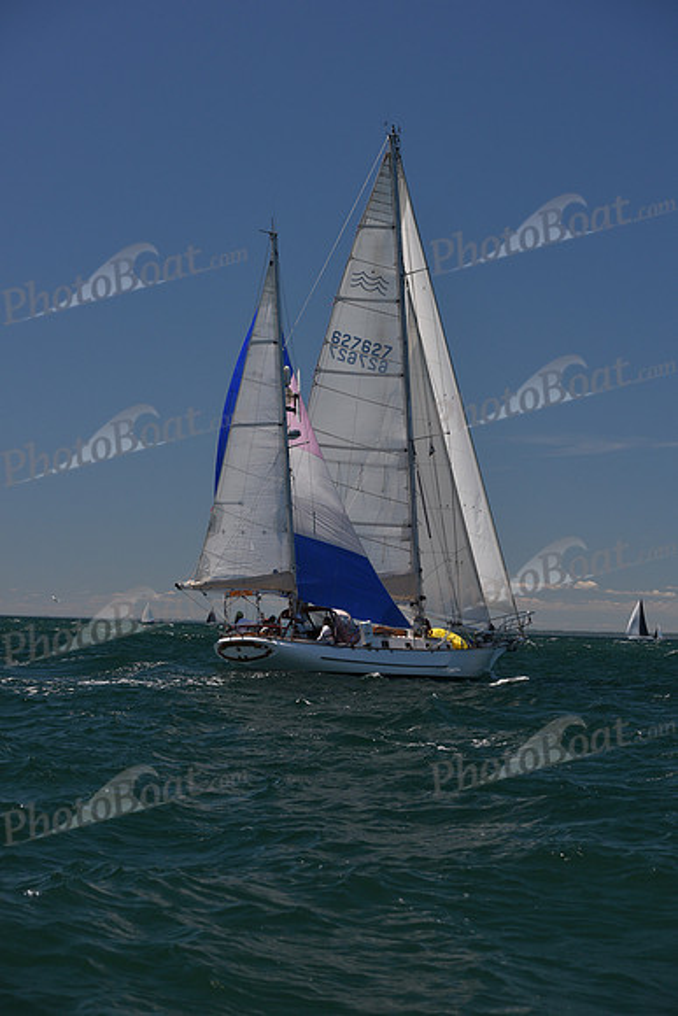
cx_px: 339
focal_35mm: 70
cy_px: 508
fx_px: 1976
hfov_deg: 19.5
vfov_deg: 28.8
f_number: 6.3
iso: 250
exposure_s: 1/800
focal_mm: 70
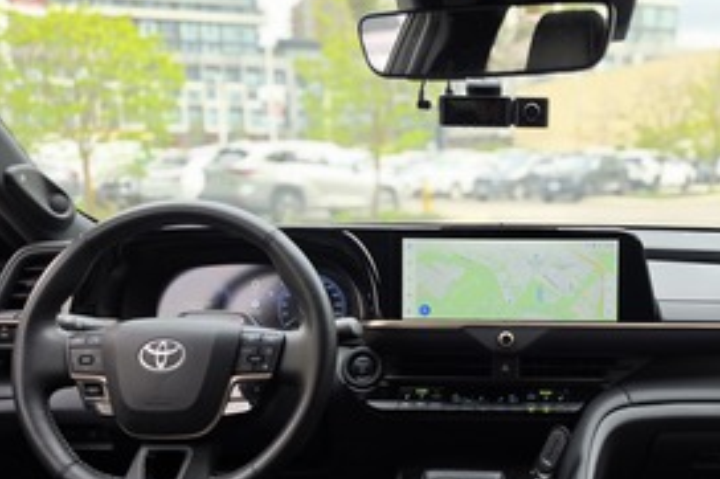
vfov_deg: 35.4
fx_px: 740
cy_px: 332
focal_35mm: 37
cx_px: 503
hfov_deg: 50.6
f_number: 1.4
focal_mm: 6.5
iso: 10
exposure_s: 1/90.1
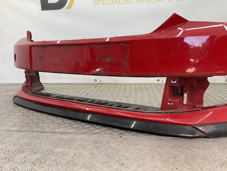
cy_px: 86
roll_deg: +0.1
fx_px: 190
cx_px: 114
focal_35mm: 29
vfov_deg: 48.2
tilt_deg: -8.4
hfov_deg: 61.7
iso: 25
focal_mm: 3
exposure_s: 1/120
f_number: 1.8
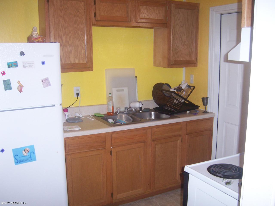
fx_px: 286
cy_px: 103
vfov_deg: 39.7
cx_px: 138
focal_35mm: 36
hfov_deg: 51.4
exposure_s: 1/60
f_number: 2.8
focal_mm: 6.2
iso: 125
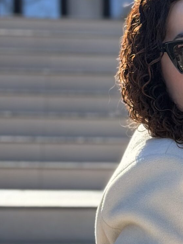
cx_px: 233
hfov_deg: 8.9
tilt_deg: -7.0
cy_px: 310
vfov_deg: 11.7
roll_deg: -0.2
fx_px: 1163
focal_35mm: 165
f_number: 1.78
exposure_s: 1/2577
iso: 100
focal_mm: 6.76
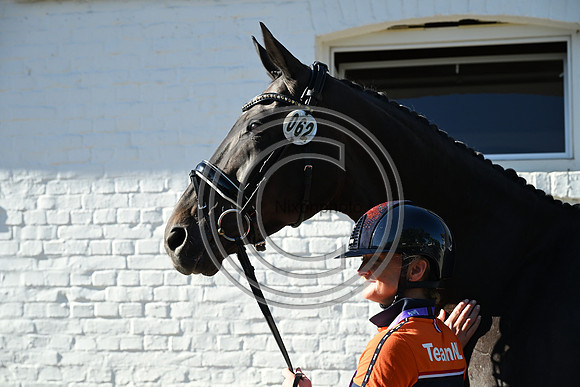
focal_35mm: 72
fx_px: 1160
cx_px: 290
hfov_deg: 28.1
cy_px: 194
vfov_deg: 18.9
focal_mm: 72
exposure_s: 1/1600
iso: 900
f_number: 6.3
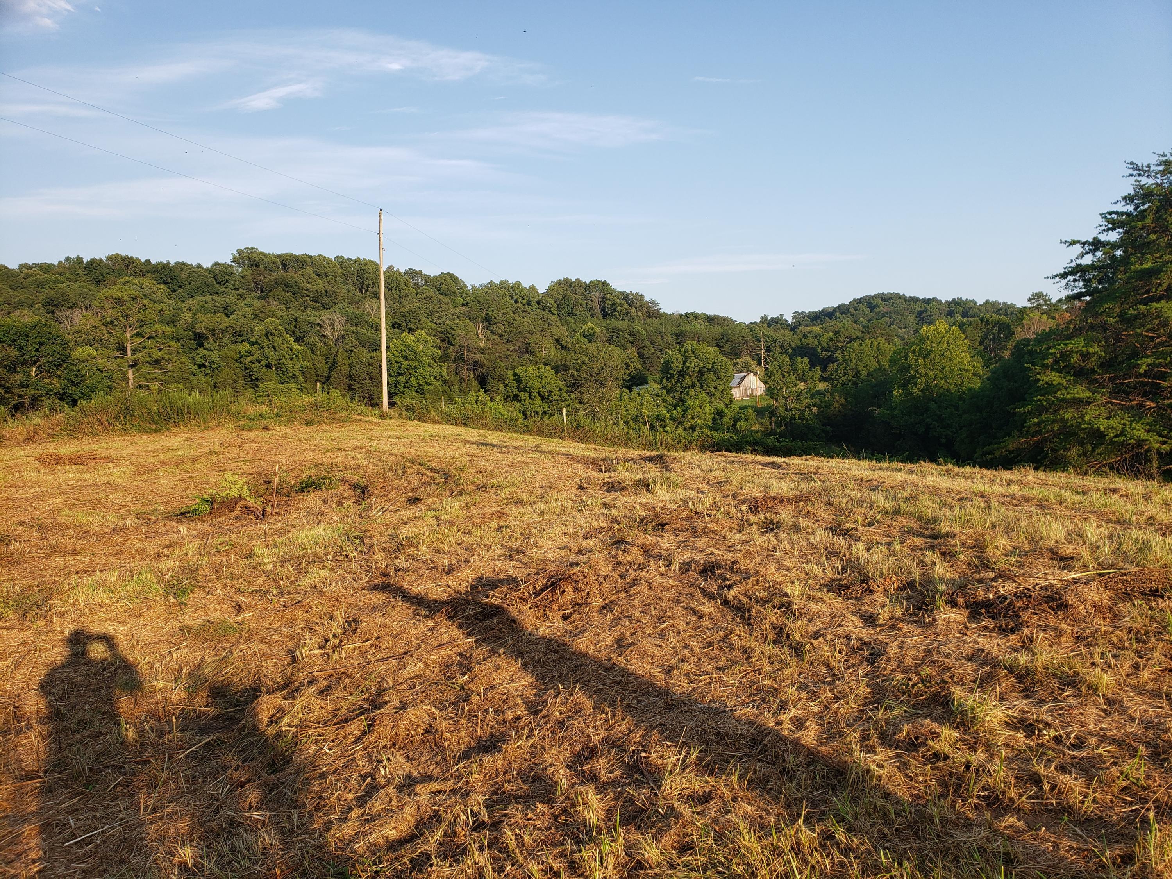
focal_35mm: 26
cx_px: 586
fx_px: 880
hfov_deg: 67.3
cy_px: 440
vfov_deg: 53.1
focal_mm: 4.3
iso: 50
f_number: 2.4
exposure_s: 1/567
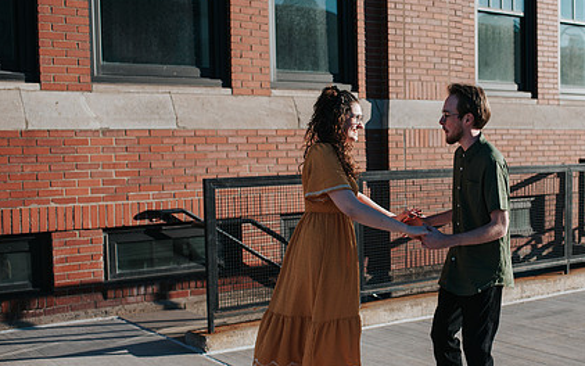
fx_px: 861
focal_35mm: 54
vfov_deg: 24.0
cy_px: 208
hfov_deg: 36.8
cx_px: 421
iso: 100
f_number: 3.2
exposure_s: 1/1250
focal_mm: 35
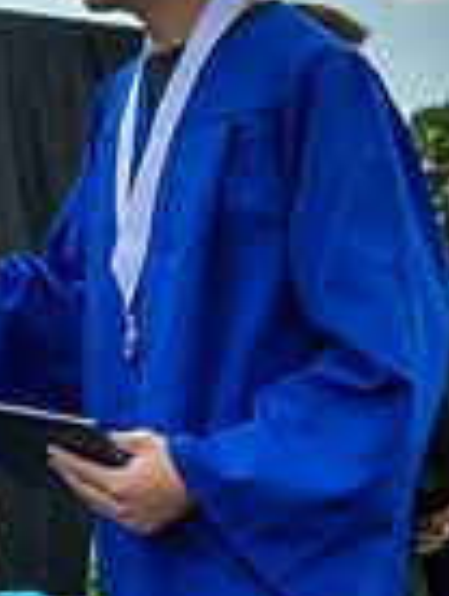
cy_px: 596
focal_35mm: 169
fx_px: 2914
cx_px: -269
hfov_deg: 8.6
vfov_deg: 11.6
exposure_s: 1/320
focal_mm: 24
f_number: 7.1
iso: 200
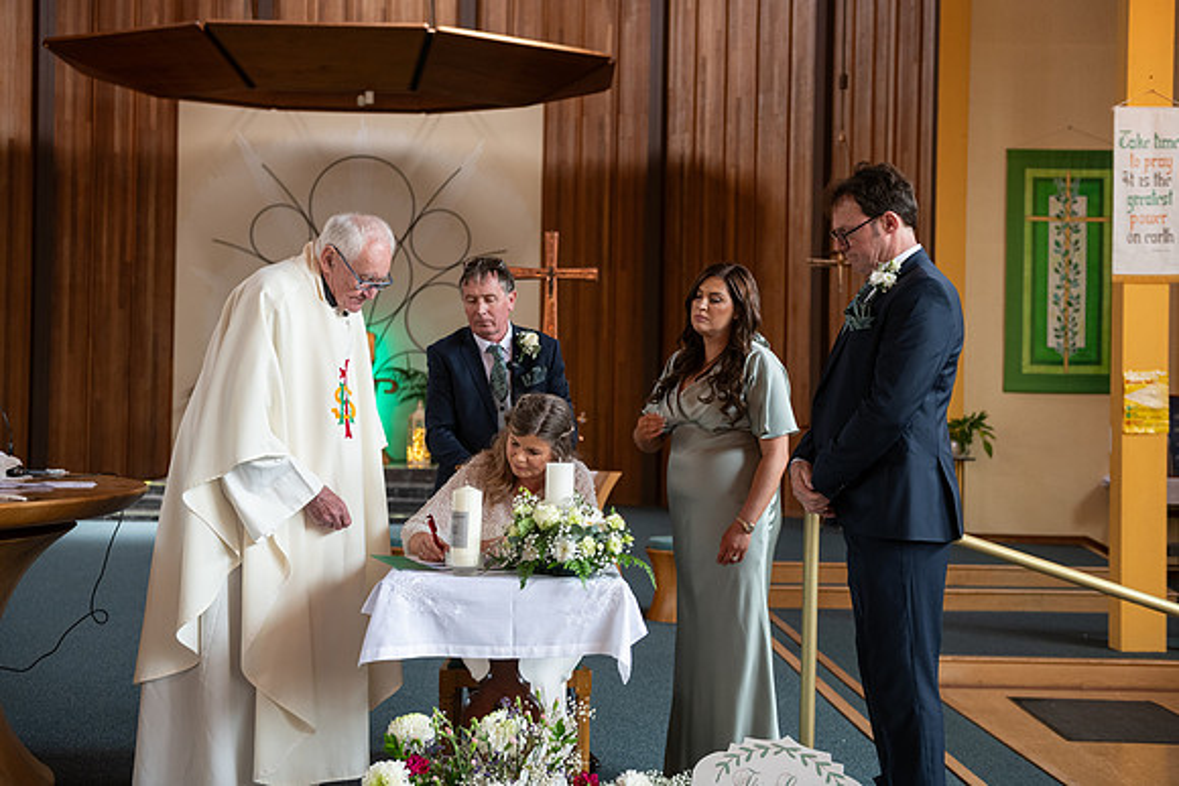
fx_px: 1474
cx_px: 590
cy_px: 393
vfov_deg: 29.9
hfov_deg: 43.6
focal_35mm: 45
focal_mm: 45
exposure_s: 1/160
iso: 640
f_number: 3.5
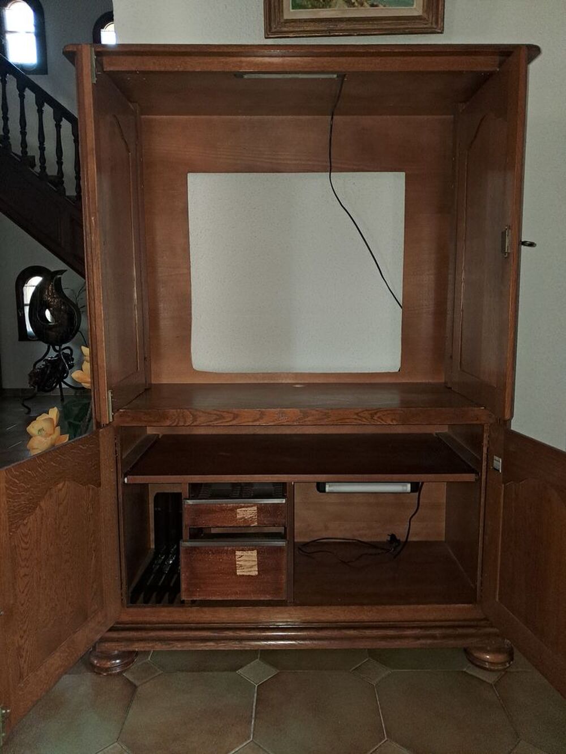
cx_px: 283
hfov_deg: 51.4
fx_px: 589
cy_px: 377
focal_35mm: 27
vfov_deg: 65.3
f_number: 1.8
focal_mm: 4
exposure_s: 1/60
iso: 500
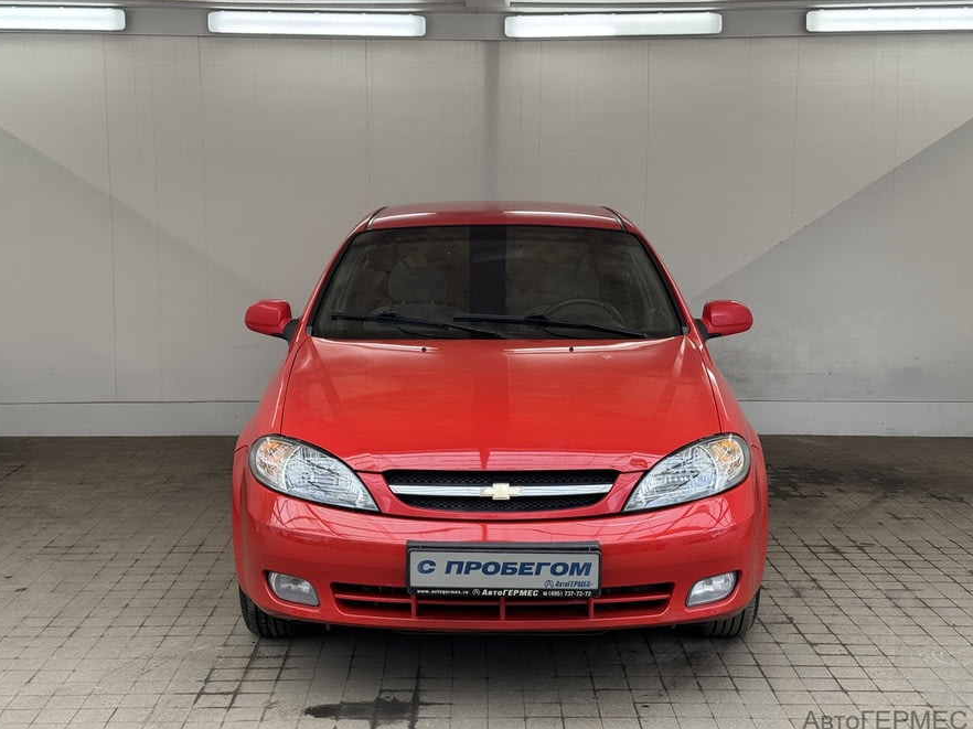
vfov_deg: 29.7
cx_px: 482
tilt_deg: -8.9
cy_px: 370
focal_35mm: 49
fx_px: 1377
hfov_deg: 38.9
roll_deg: -0.9
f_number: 1.78
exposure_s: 1/436
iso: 64
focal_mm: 6.76
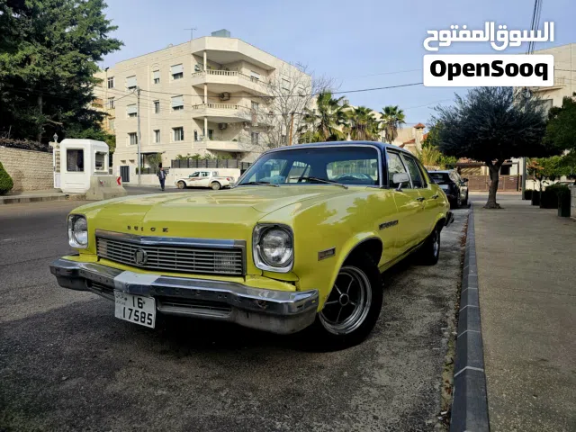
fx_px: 383
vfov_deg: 58.9
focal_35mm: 23
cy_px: 216
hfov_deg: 73.9
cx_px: 288
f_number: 1.7
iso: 40
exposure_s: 1/2000
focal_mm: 6.3
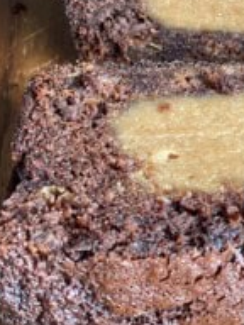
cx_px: 219
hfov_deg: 11.3
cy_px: 46
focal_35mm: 130
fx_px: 1222
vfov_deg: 15.0
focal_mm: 6
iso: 200
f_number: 2
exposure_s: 1/40
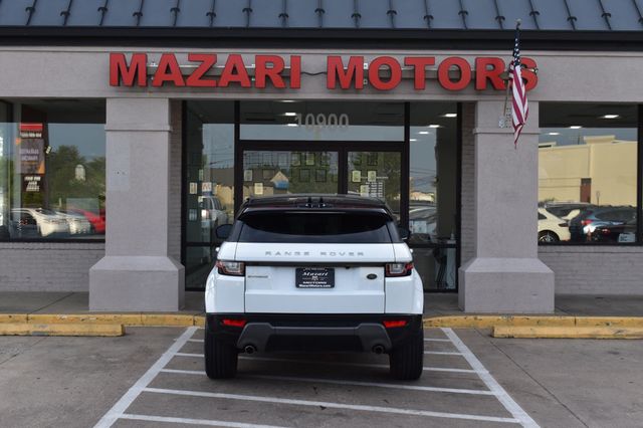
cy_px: 214
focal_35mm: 52
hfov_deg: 37.9
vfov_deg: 25.7
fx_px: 937
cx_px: 322
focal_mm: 35
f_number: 10
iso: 400
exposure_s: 1/250
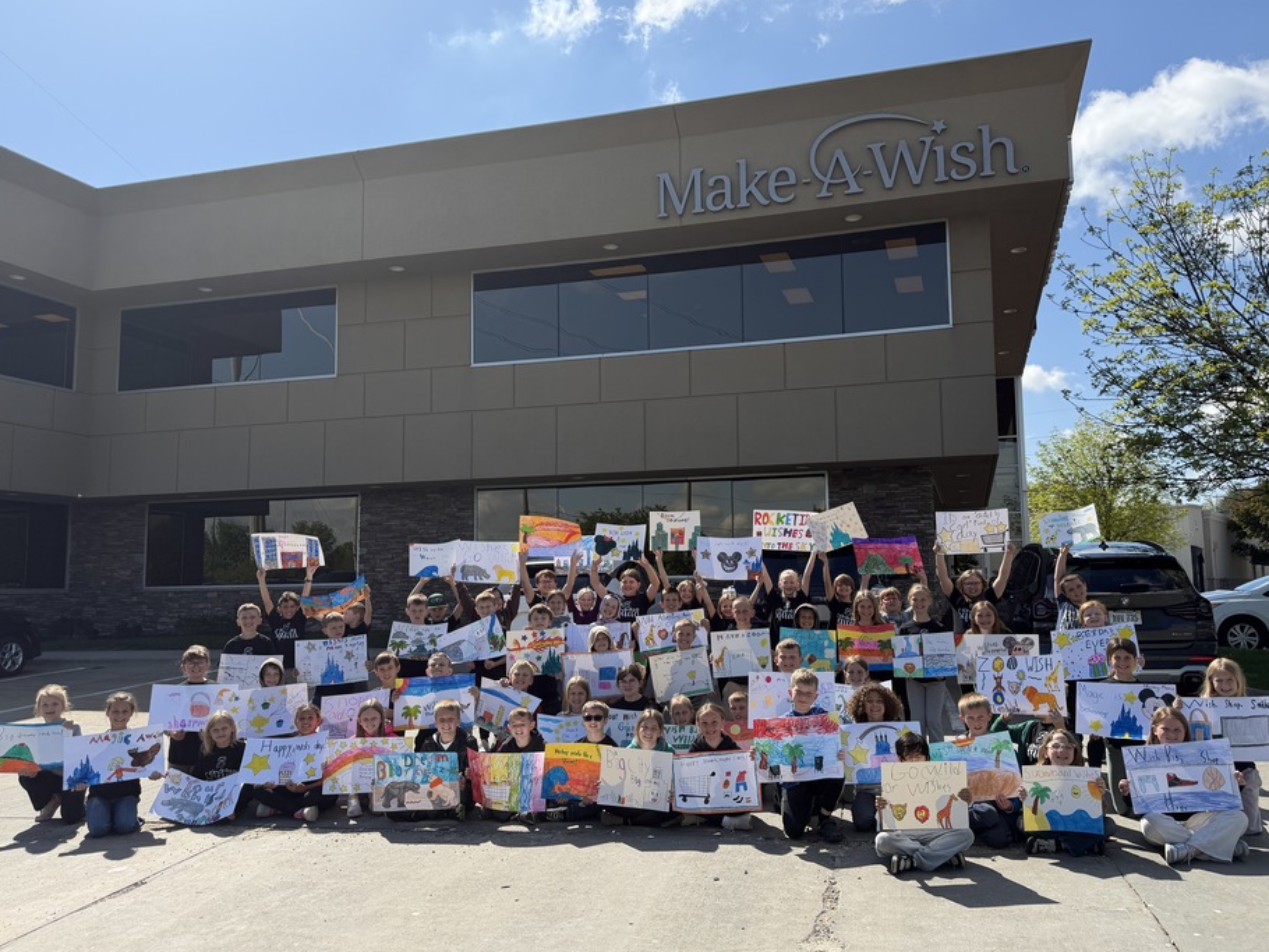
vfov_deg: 51.4
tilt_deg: +5.2
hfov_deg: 65.2
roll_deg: +0.8
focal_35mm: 27
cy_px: 474
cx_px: 681
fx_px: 990
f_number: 1.78
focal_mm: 6.76
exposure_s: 1/4975
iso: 80
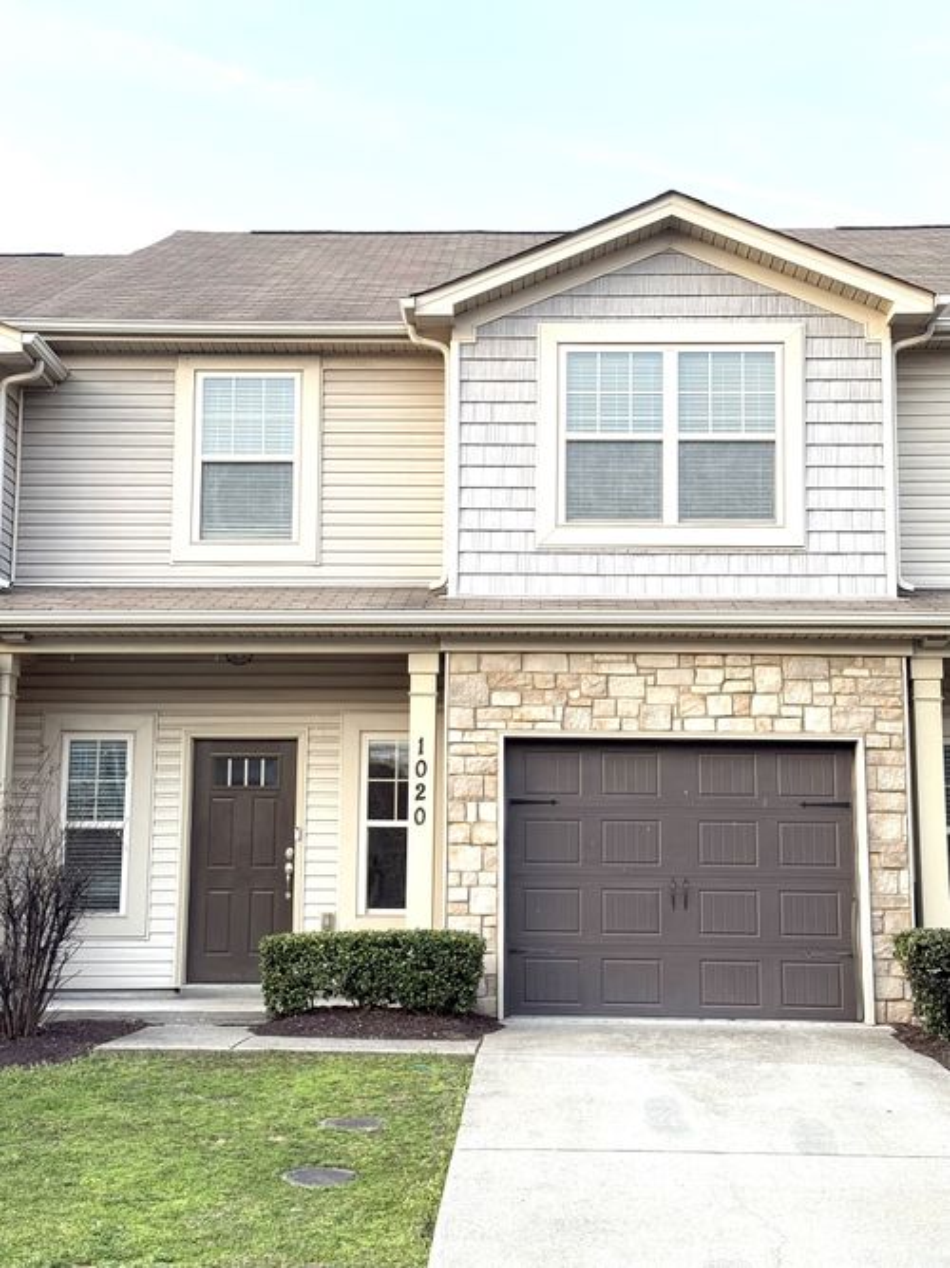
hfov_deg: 30.3
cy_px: 634
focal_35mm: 48
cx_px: 475
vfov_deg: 39.7
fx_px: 1757
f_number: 1.78
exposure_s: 1/310
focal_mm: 6.76
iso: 64
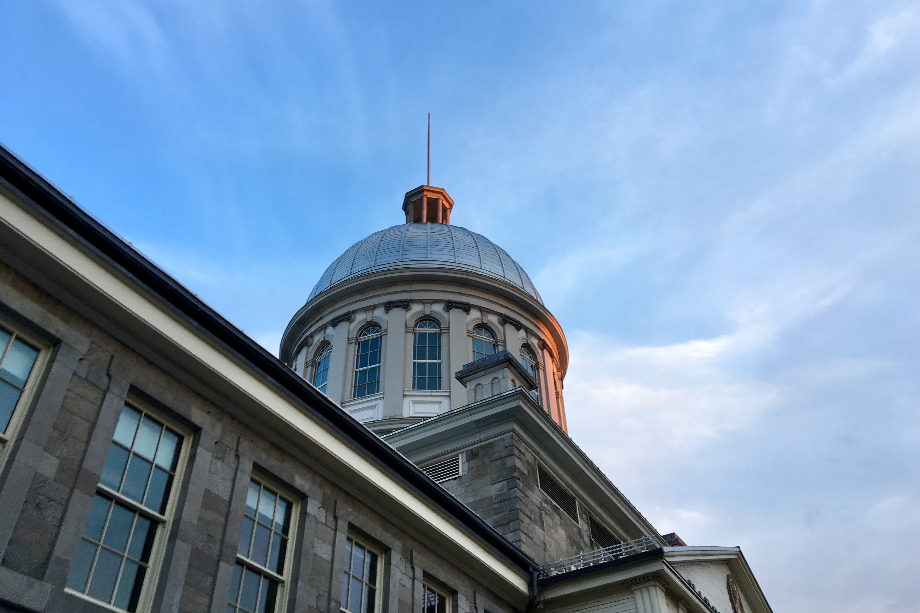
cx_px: 469
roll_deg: +3.8
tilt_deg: +41.0
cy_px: 312
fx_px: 792
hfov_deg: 60.3
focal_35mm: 31
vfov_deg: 42.3
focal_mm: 4.15
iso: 25
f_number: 2.2
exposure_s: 1/60
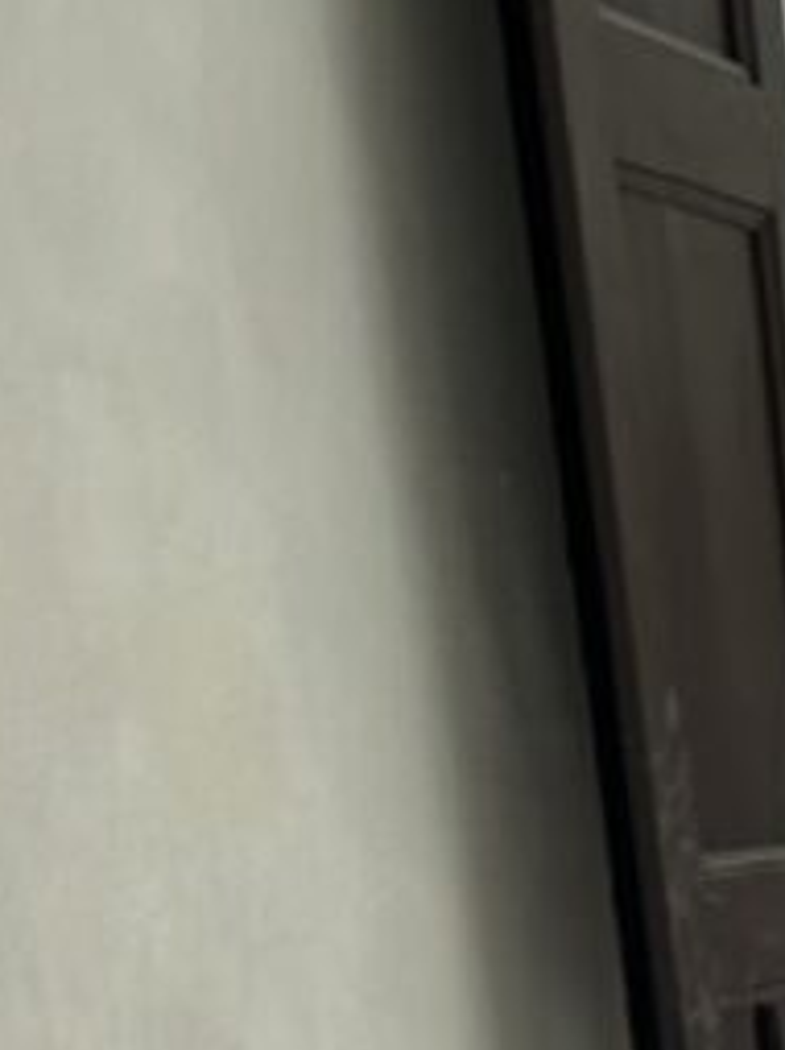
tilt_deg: -17.2
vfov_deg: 16.4
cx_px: 1558
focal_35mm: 105
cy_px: 1744
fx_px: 3180
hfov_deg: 12.4
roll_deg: +2.3
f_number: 1.5
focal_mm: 5.7
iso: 50
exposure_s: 1/100
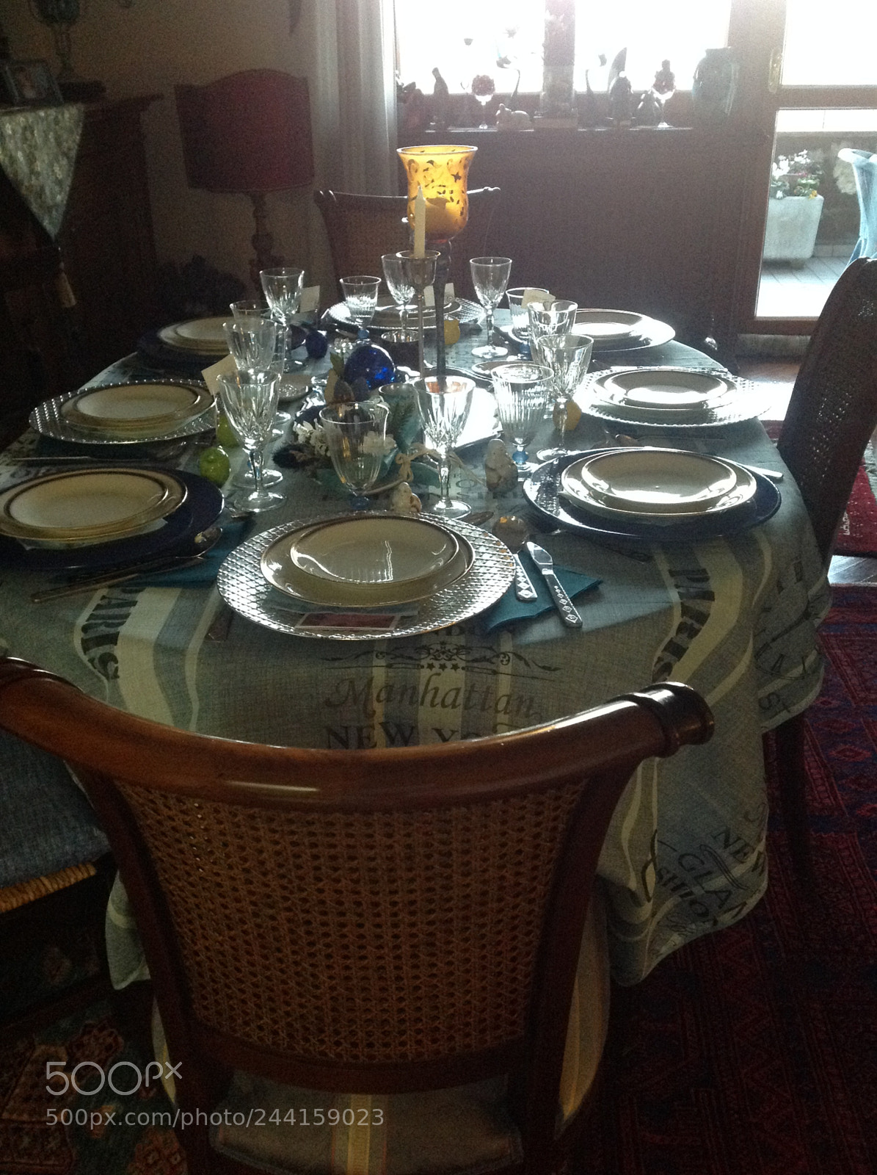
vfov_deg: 52.7
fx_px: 1185
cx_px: 438
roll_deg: +0.8
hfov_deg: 40.6
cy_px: 588
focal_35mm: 35
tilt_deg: -27.5
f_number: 2.4
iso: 400
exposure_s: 1/15
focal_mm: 4.28
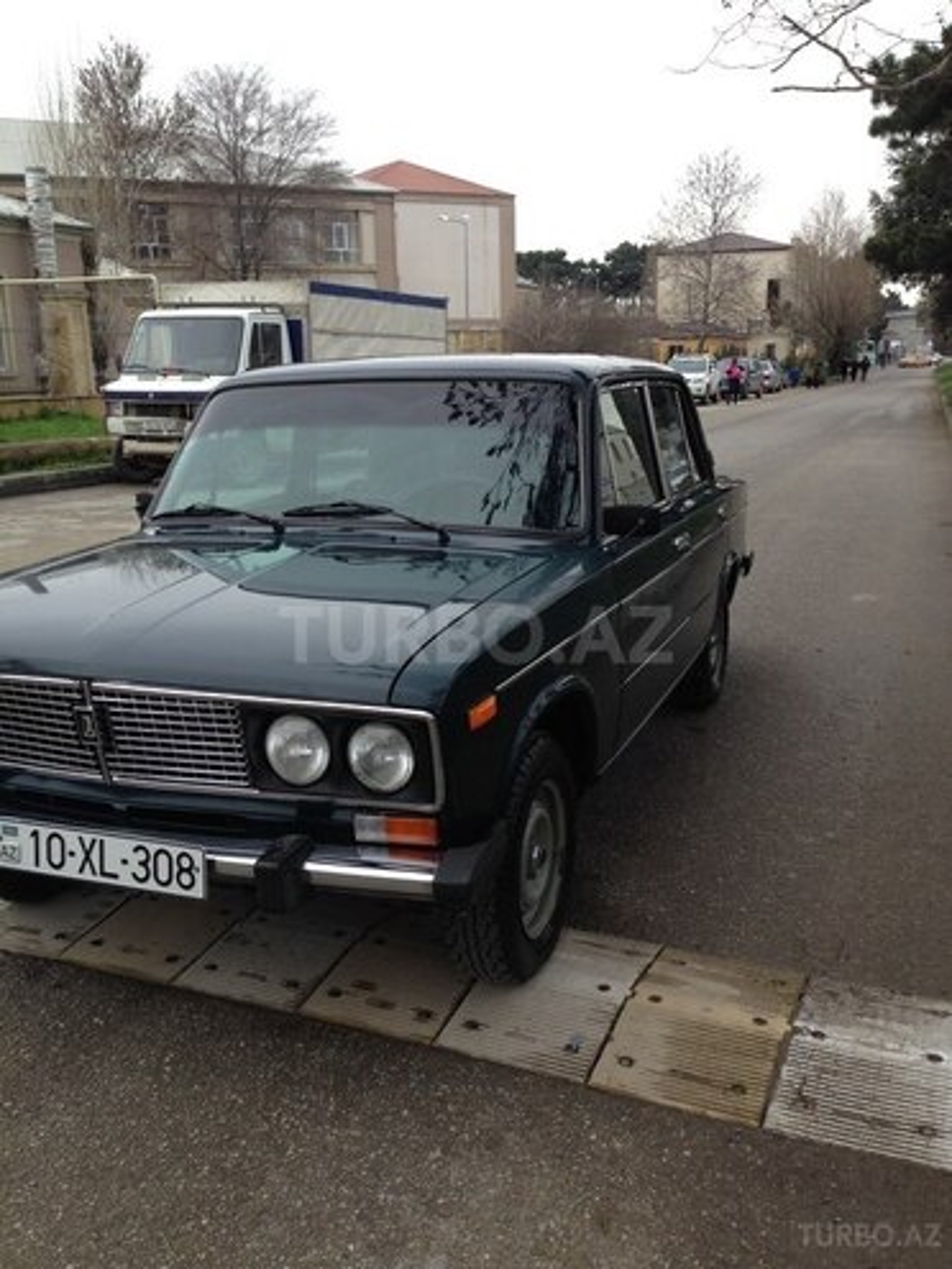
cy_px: 634
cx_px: 476
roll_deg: +0.2
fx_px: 1210
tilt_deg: -12.1
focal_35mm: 33
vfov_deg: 55.4
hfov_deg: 42.9
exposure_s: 1/287
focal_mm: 4.12
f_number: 2.4
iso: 50
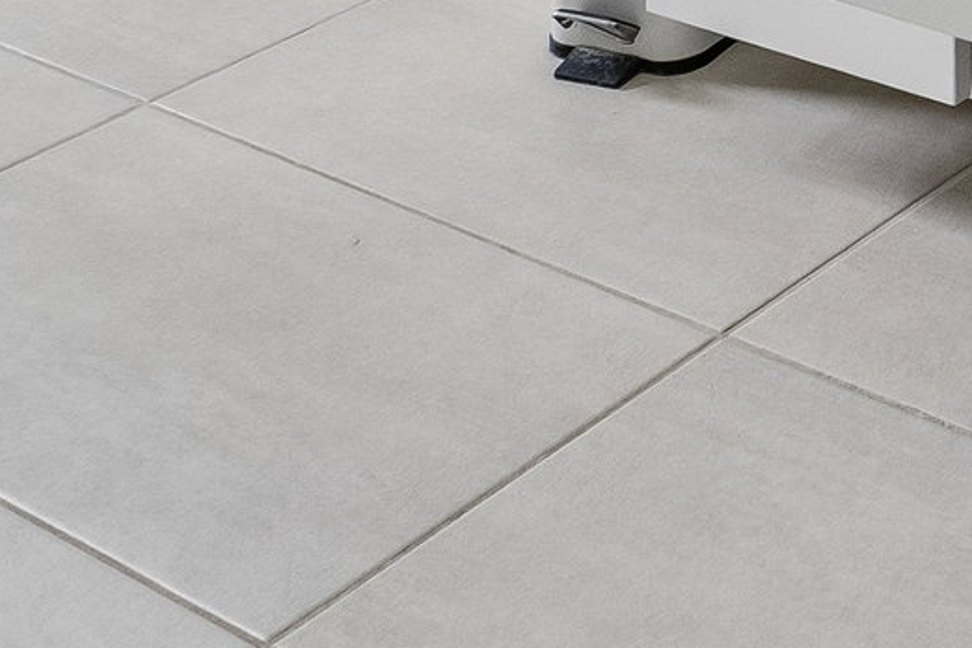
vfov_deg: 11.1
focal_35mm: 95
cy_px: -1082
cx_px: 1681
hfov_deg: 17.8
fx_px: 2561
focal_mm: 11
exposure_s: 1/1.67
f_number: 8
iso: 400
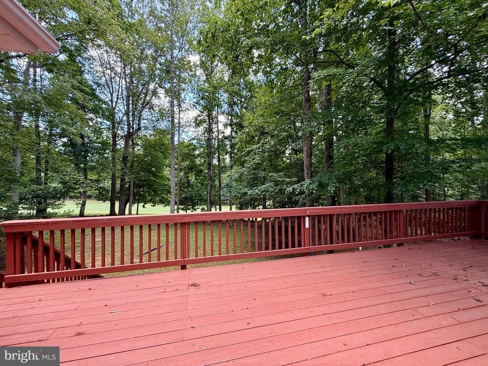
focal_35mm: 14
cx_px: 244
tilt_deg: +0.4
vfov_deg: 85.7
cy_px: 183
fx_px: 197
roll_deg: +0.5
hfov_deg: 102.1
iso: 100
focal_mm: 2.22
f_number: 2.2
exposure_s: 1/99
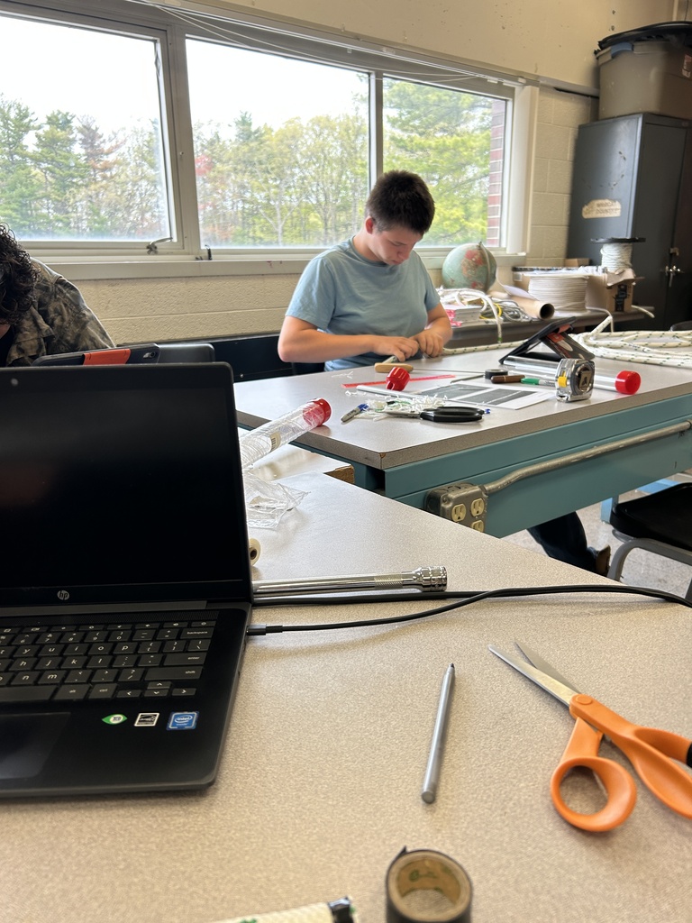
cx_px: 346
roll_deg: +0.7
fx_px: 693
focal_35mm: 26
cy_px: 462
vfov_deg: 67.3
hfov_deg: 53.1
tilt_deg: -17.0
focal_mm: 5.7
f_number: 1.5
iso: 64
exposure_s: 1/120
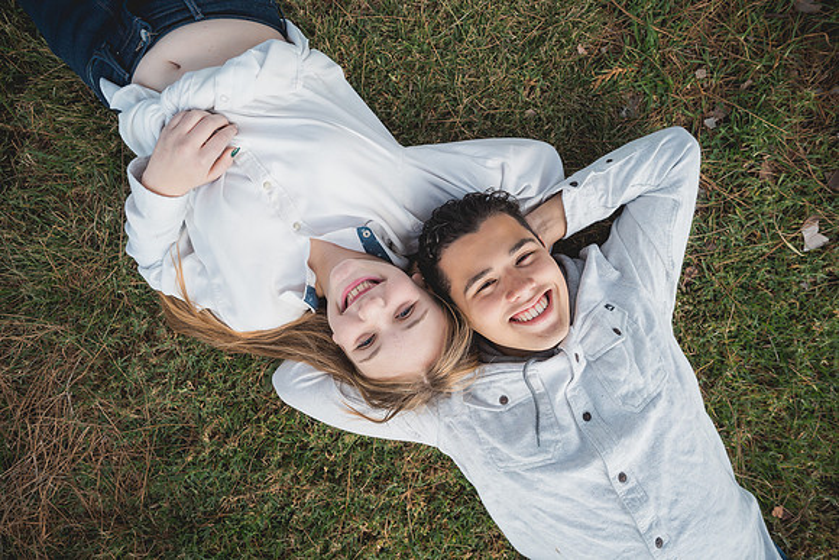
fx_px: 420
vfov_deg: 67.4
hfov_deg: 90.0
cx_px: 420
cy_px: 280
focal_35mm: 18
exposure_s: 1/1000
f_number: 2.8
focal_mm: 18
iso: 250
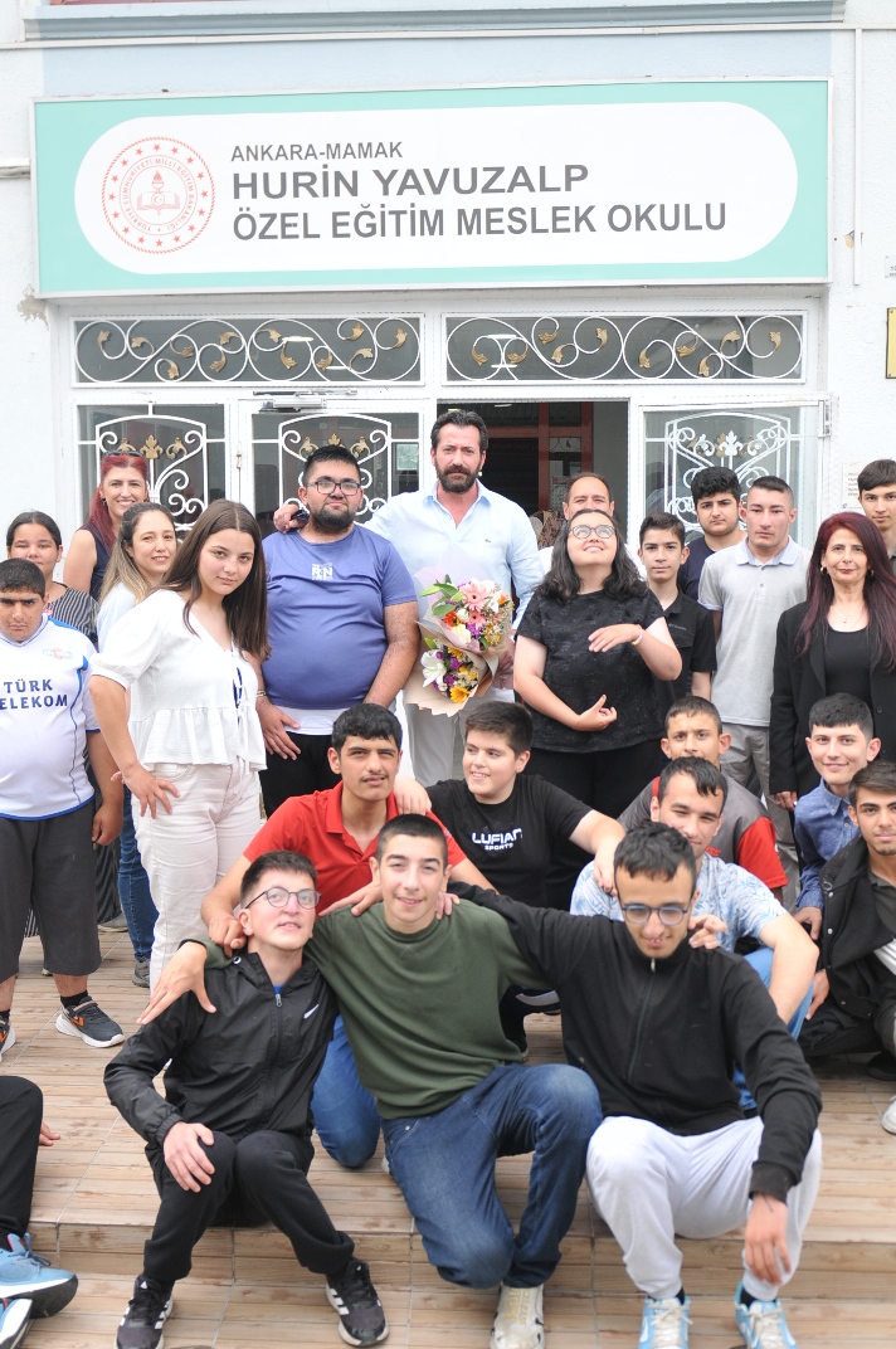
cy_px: 674
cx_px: 448
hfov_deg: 36.8
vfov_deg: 53.2
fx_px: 1347
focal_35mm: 36
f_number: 3.2
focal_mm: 24
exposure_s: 1/500
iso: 250
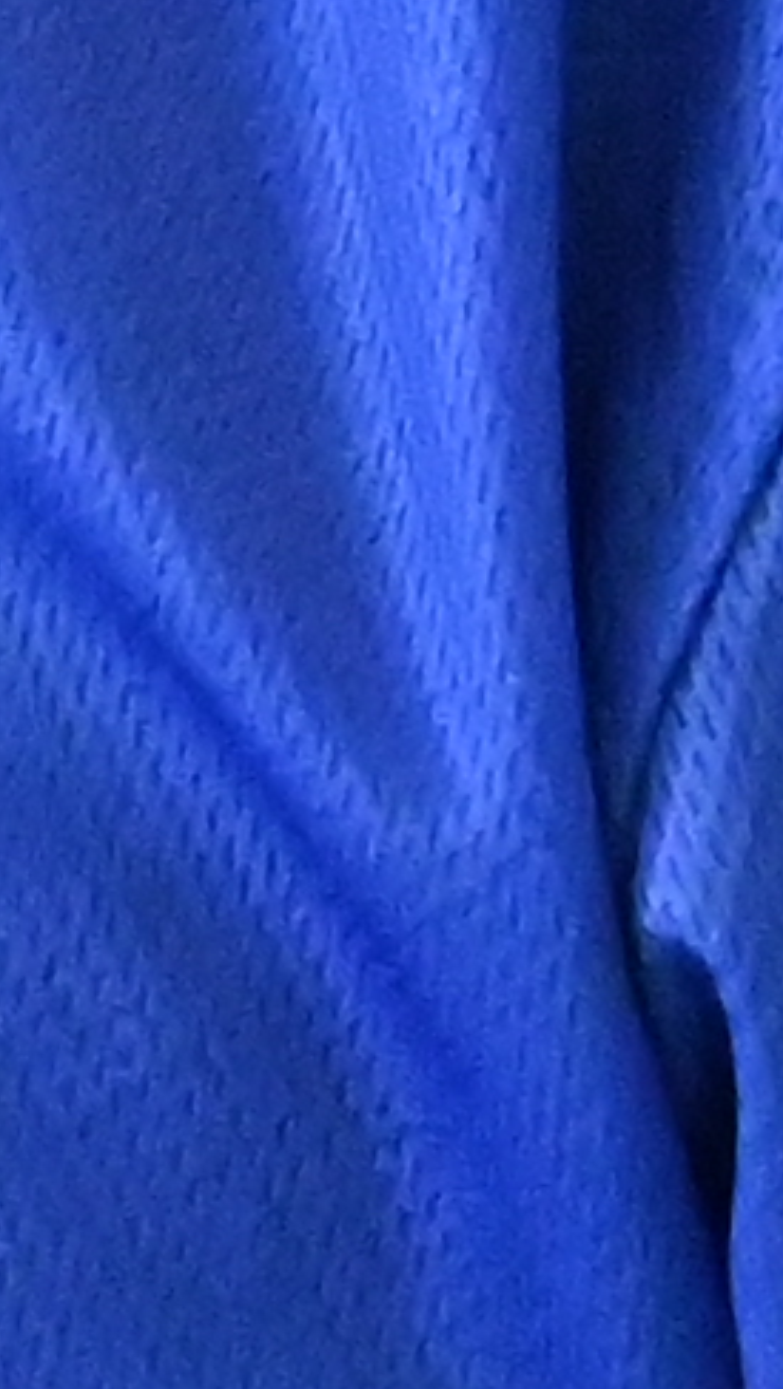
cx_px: -951
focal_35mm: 448
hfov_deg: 2.7
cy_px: -2357
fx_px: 16512
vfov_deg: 4.7
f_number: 4
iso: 8000
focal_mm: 25
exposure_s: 1/250
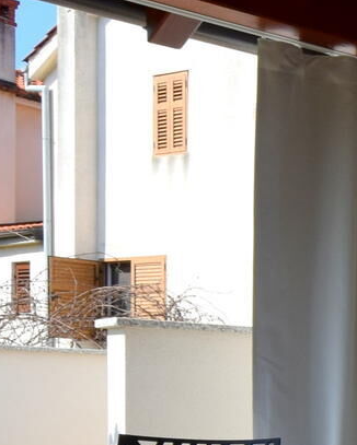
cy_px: 435
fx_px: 1095
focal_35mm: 83
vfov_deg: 22.2
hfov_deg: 15.6
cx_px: 656
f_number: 9
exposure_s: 1/320
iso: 200
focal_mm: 10
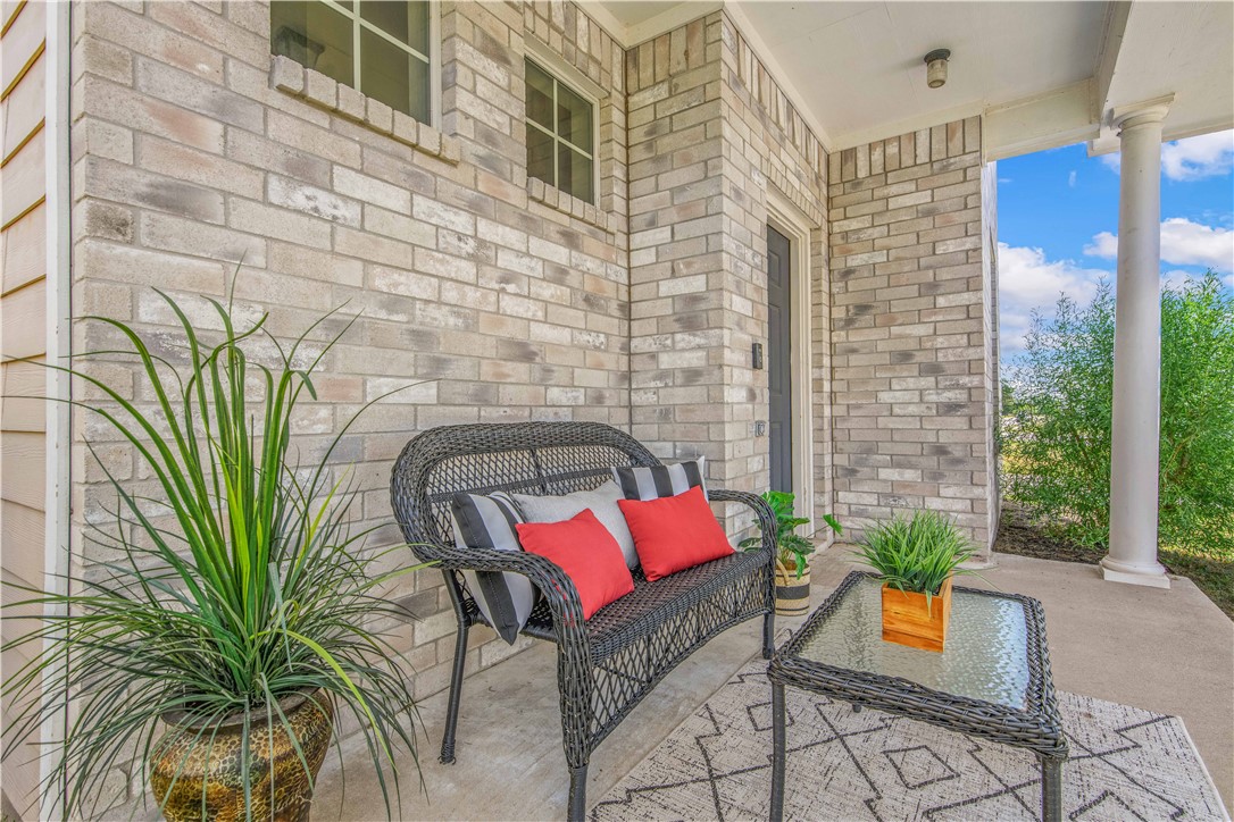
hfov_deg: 93.3
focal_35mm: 17
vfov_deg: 70.4
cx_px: 617
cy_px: 411
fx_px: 583
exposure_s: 1/125
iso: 100
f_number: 7.1
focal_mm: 17
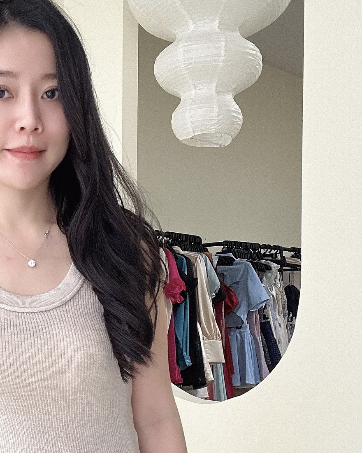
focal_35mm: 49
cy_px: 412
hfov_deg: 29.7
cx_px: 47
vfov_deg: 35.7
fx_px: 656
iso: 100
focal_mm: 2.69
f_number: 1.9
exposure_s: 1/60
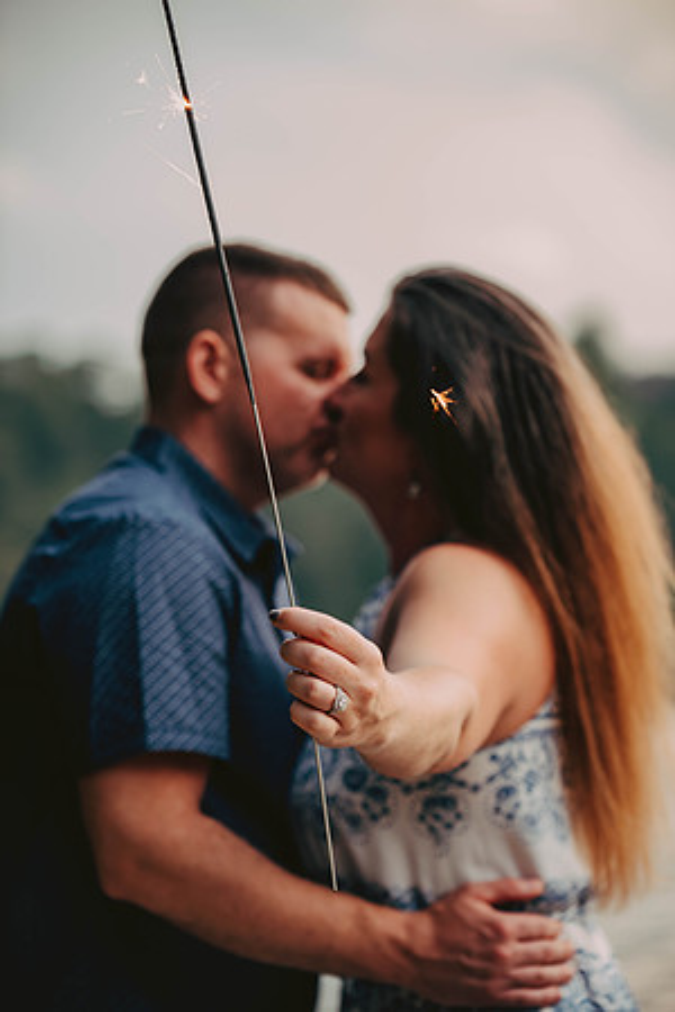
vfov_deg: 19.5
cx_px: 338
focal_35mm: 105
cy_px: 506
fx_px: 2953
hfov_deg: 13.0
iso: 250
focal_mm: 105
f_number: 2.8
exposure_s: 1/125
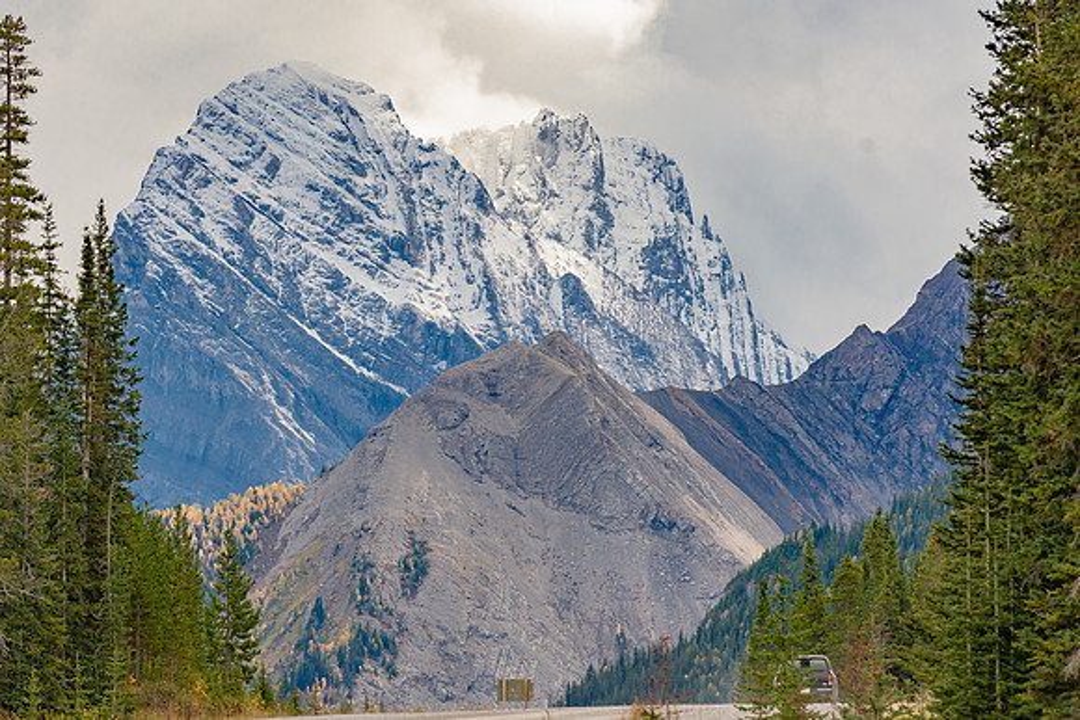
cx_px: 427
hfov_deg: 6.7
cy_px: 325
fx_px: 9249
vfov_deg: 4.5
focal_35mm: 308
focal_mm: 170
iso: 200
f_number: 10
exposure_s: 1/500
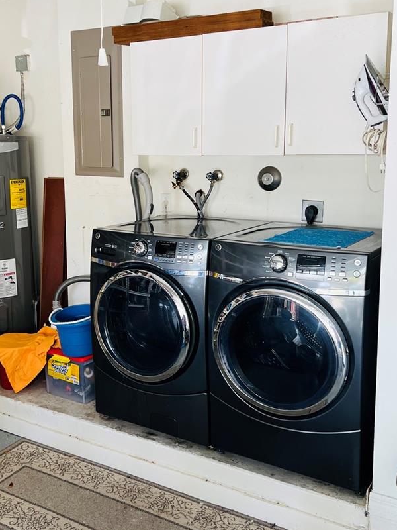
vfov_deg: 47.7
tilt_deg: -8.4
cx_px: 181
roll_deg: +0.9
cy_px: 226
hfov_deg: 36.8
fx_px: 596
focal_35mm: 39
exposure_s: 1/121
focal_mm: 5.7
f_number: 1.5
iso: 40
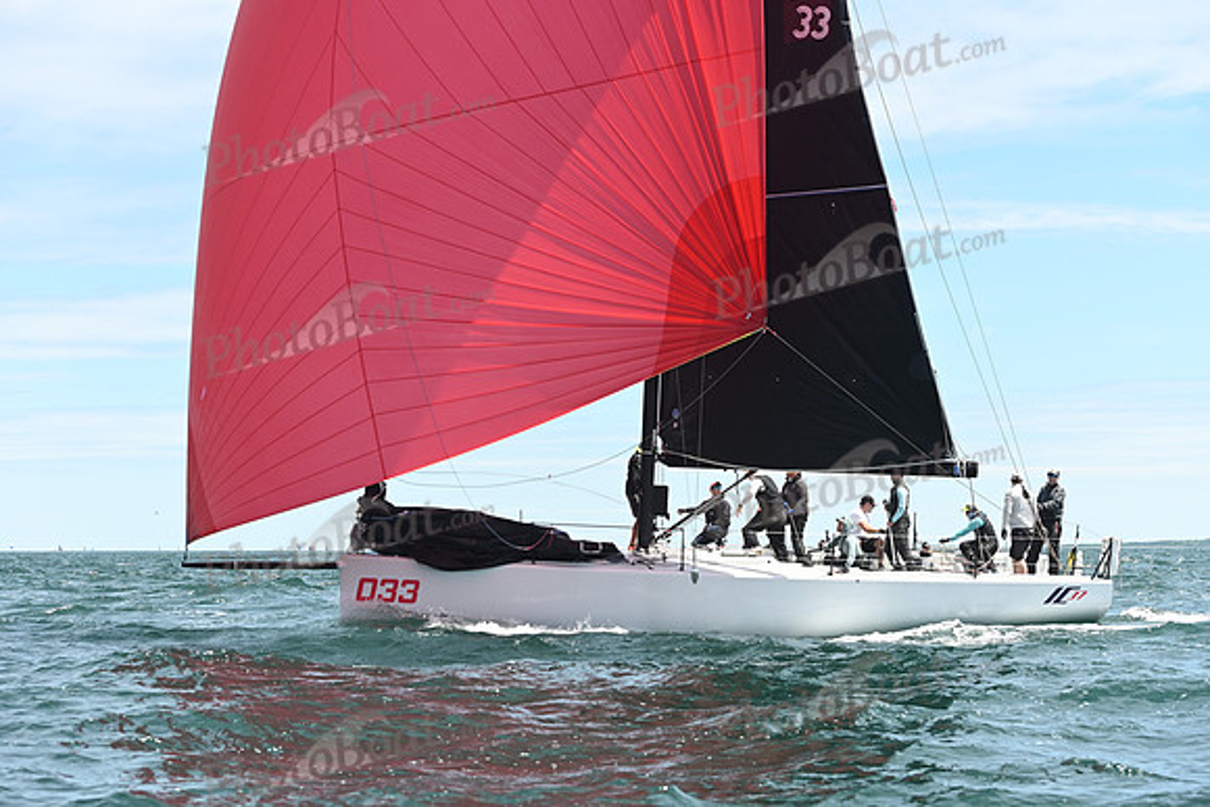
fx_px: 2353
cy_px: 404
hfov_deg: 28.8
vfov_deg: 19.5
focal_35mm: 70
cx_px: 605
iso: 320
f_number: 5.6
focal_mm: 70
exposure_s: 1/1000
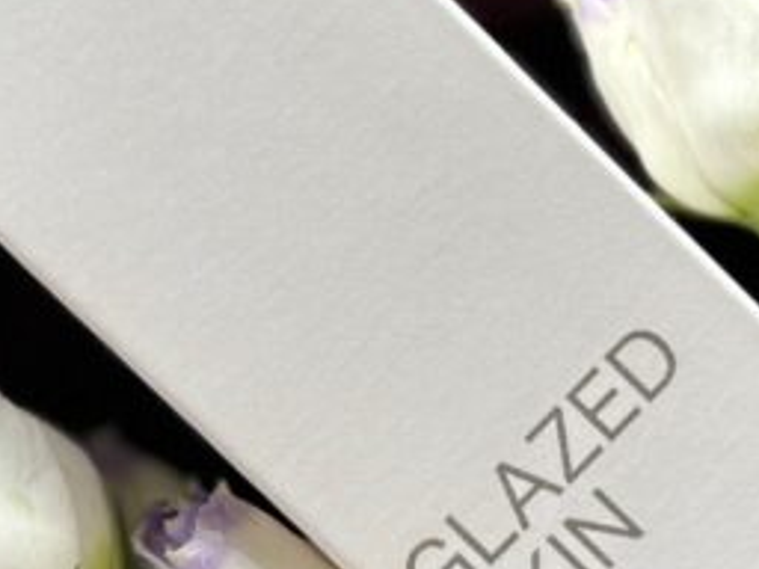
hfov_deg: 20.4
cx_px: 344
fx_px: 2105
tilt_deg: -83.2
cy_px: 246
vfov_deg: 15.4
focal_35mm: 96
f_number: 1.78
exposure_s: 1/121
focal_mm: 6.76
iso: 125
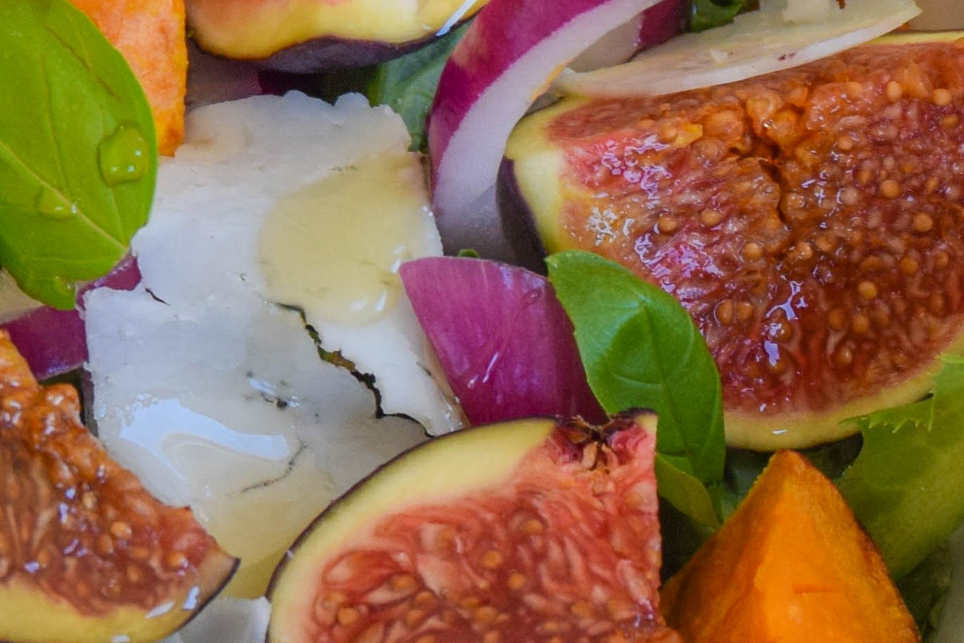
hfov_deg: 7.9
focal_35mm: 260
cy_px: -54
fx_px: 6961
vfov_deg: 5.3
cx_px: 65
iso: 400
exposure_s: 1/200
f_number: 7.1
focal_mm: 40
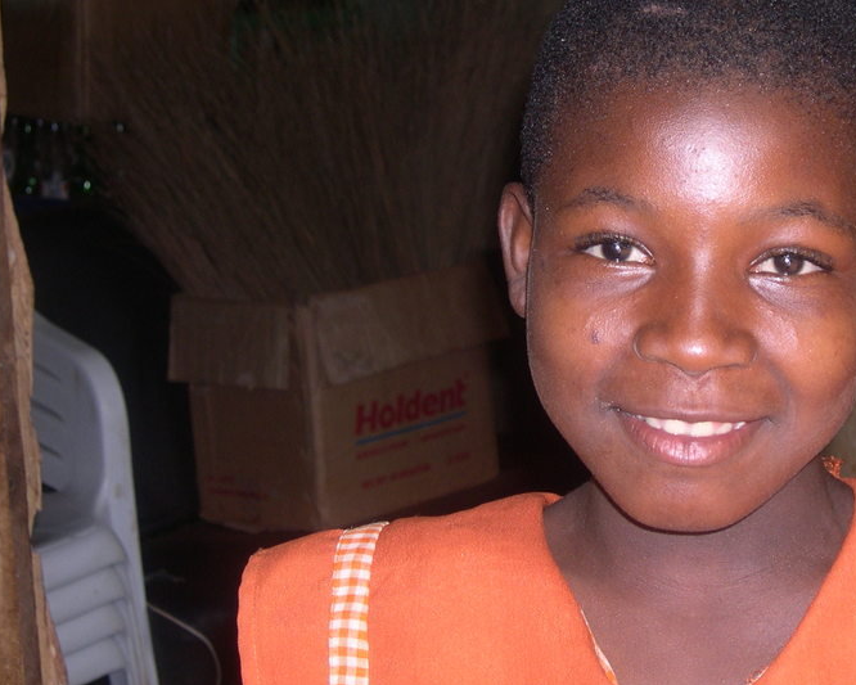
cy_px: 278
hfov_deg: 20.5
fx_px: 2356
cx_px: 564
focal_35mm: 93
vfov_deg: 16.5
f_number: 3.5
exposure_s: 1/60
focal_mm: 13.2
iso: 103
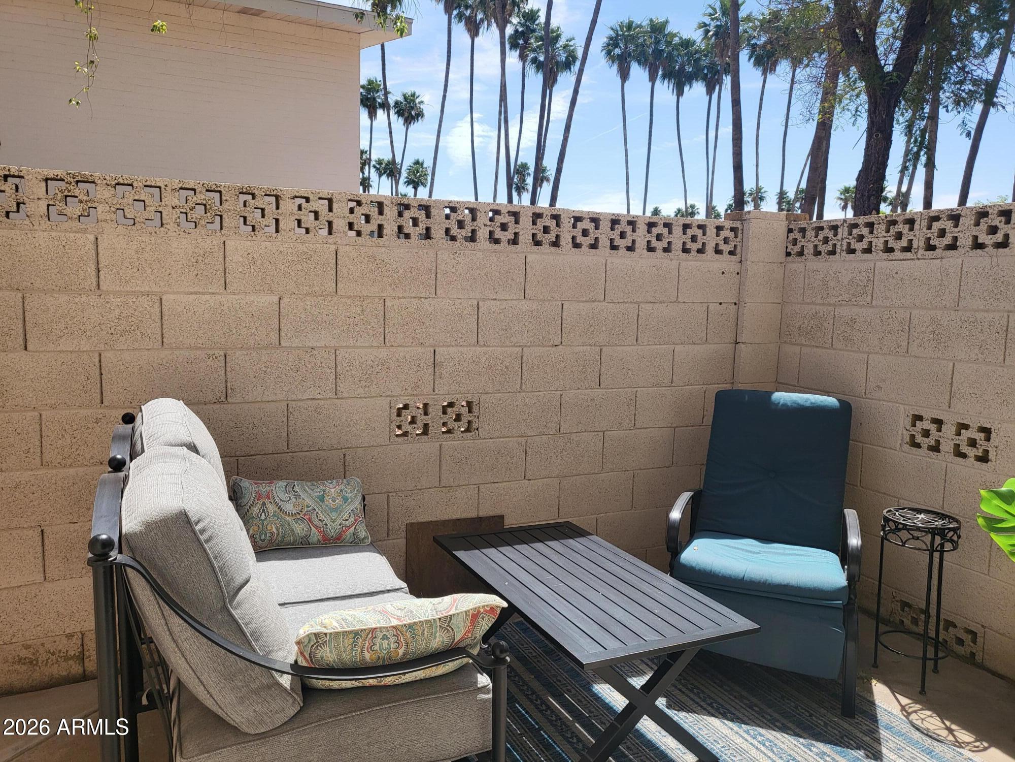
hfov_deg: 67.3
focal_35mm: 26
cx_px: 508
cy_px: 381
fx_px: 762
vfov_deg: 53.1
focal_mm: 4.25
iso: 50
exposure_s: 1/2077
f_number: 1.8
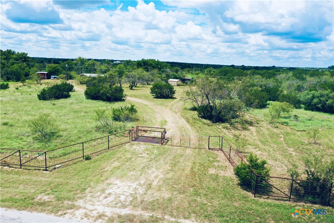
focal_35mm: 28
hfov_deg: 65.5
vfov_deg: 46.4
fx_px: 260
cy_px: 112
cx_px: 167
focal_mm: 10.26
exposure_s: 1/500
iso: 100
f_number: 5.6
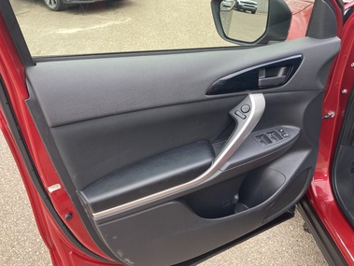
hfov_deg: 58.3
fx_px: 317
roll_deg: -1.9
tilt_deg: -32.8
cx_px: 187
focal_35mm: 31
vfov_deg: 45.5
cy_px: 133
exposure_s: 1/122
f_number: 1.8
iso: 25
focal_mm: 3.99
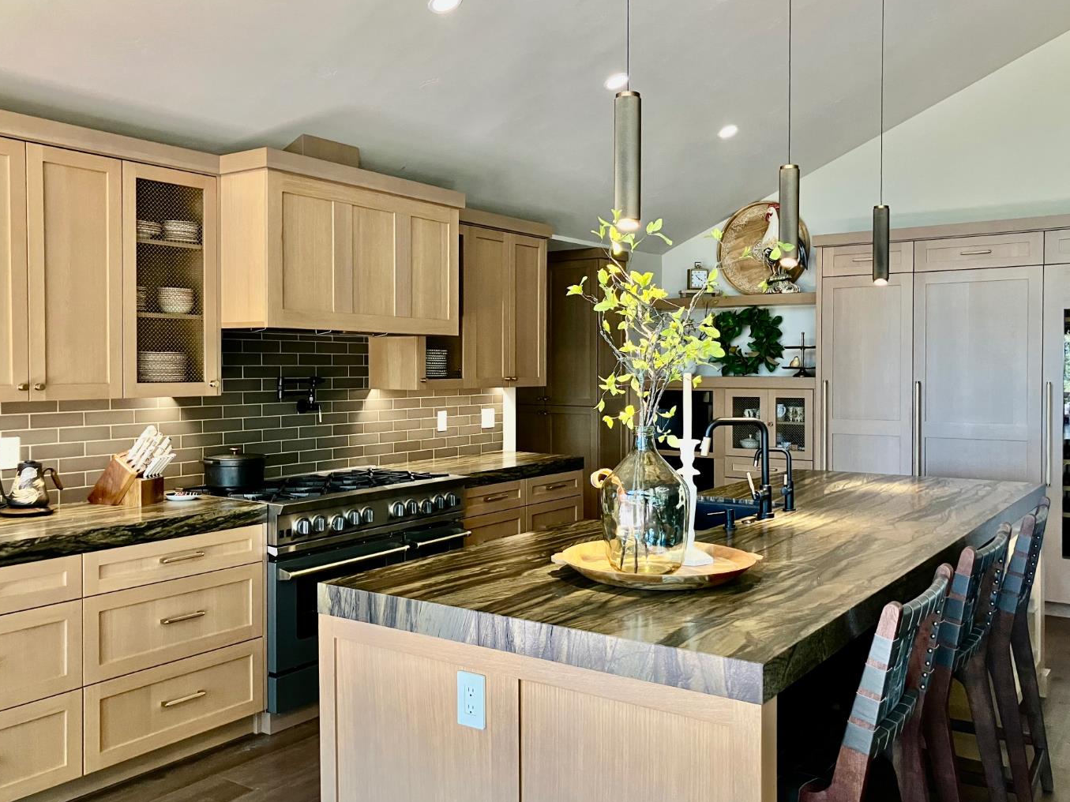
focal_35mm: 31
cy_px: 385
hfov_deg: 58.3
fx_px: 958
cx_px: 519
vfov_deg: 45.4
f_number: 1.8
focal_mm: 3.99
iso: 250
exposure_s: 1/60
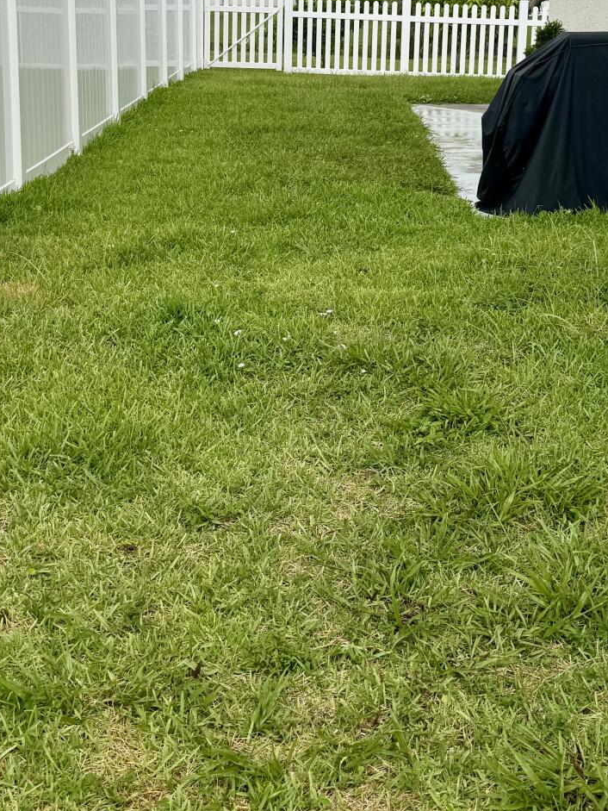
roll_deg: -0.1
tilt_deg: -9.1
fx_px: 1194
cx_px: 335
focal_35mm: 51
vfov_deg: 36.5
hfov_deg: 28.5
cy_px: 187
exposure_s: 1/4310
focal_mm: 6.76
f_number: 1.78
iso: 80
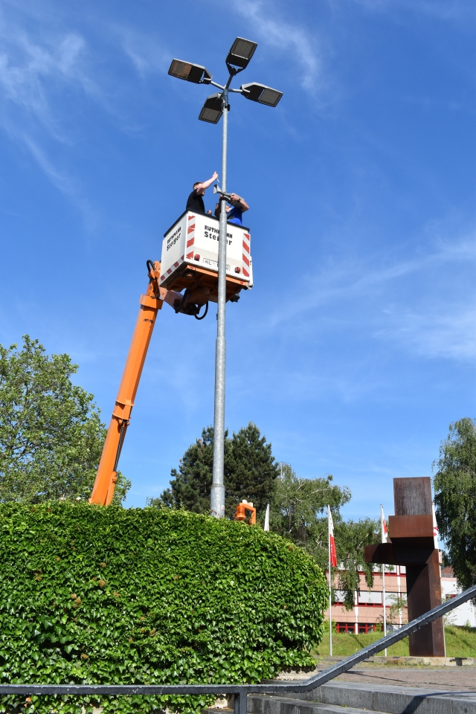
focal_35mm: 34
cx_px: 238
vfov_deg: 55.1
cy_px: 357
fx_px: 684
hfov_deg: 38.4
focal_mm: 23
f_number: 10
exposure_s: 1/400
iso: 200
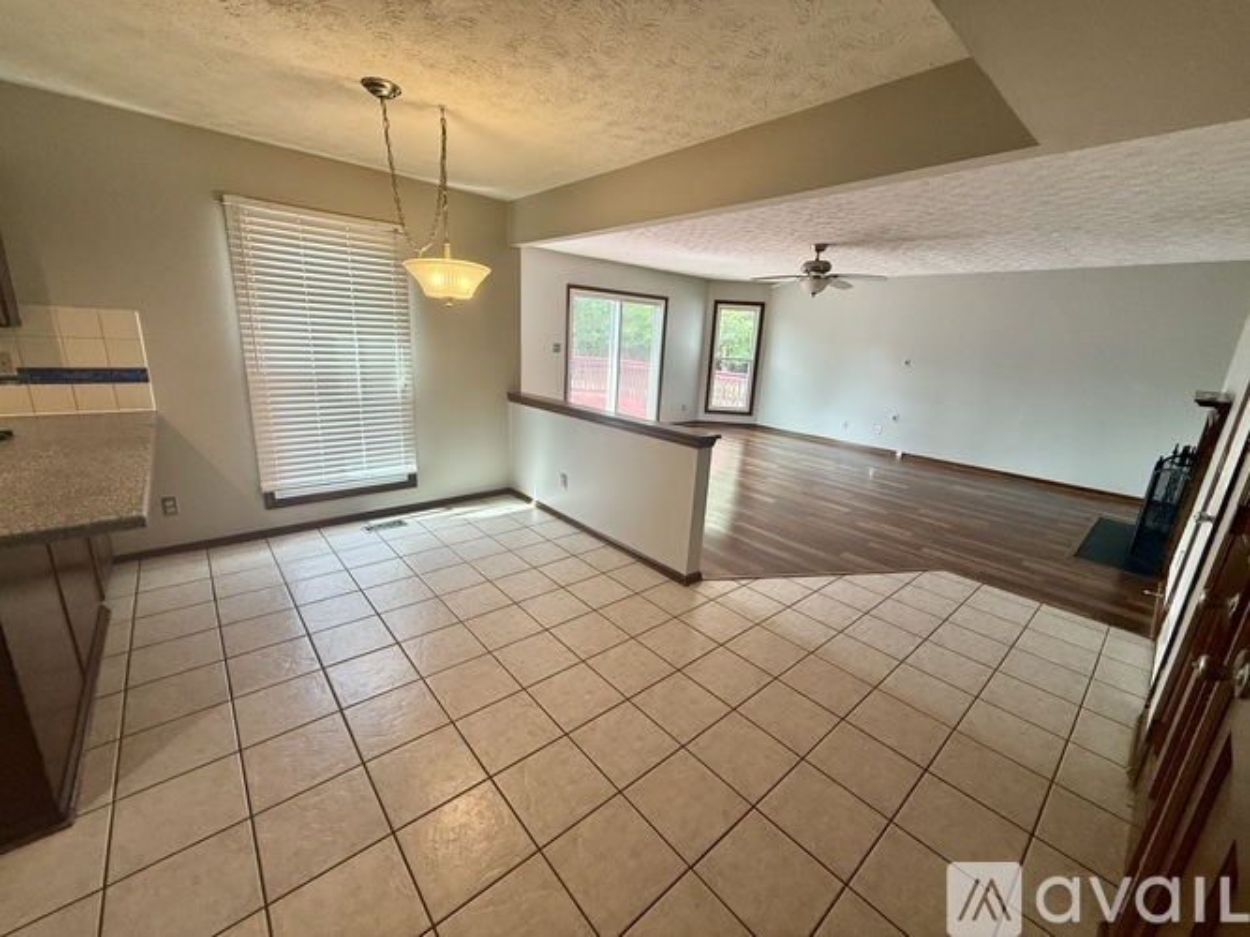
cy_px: 468
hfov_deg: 102.1
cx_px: 625
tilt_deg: -13.7
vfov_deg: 85.7
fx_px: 505
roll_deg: -2.9
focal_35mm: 14
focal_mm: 2.22
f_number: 2.2
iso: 160
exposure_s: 1/120
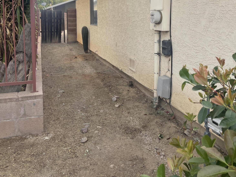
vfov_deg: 40.1
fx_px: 232
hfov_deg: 54.0
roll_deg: +0.4
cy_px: 36
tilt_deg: -5.8
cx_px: 116
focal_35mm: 34
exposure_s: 1/969
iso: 32
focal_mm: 5.1
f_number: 1.6
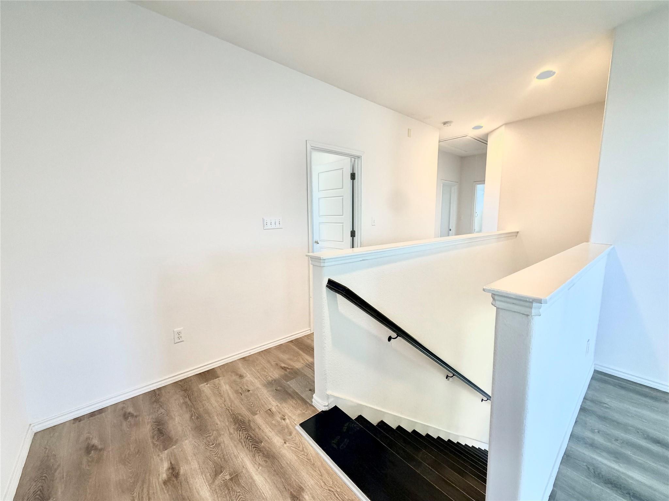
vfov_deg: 85.7
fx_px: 271
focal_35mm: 14
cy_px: 250
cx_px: 334
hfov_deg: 102.1
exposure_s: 1/60
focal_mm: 2.22
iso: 200
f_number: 2.2
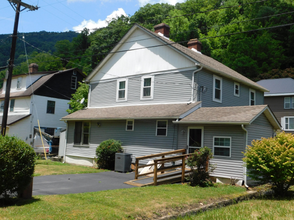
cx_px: 147
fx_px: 306
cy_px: 110
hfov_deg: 51.4
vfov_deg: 39.6
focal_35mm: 36
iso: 125
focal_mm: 6.3
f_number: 3.5
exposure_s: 1/800
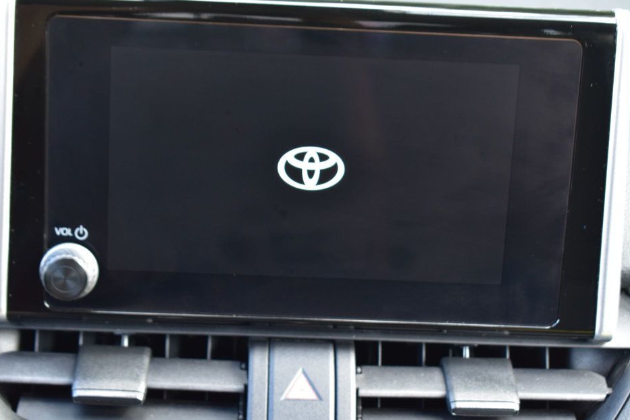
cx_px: 319
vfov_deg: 17.3
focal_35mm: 79
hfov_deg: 25.7
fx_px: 1382
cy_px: 217
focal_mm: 48
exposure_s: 1/15
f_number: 6.3
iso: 640
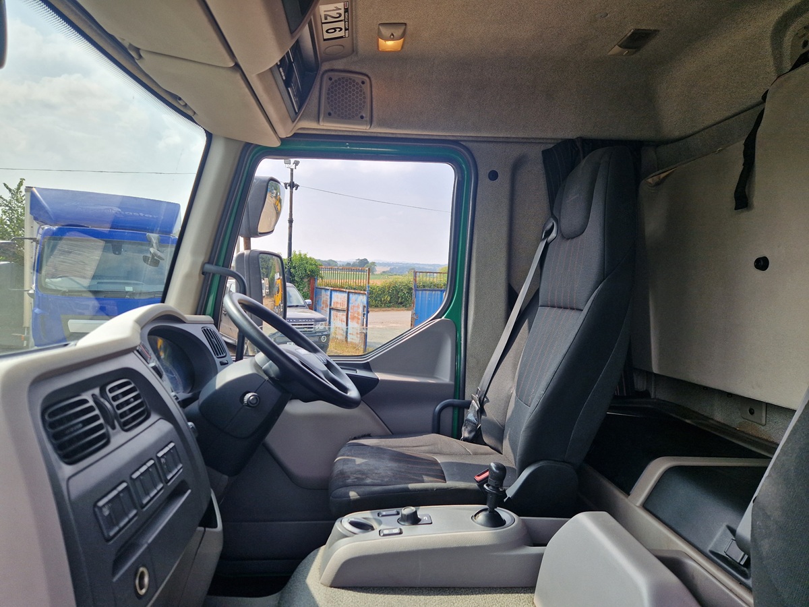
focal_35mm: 23
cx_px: 404
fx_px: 538
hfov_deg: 73.9
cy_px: 304
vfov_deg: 58.9
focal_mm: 5.4
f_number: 1.8
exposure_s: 1/498
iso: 50
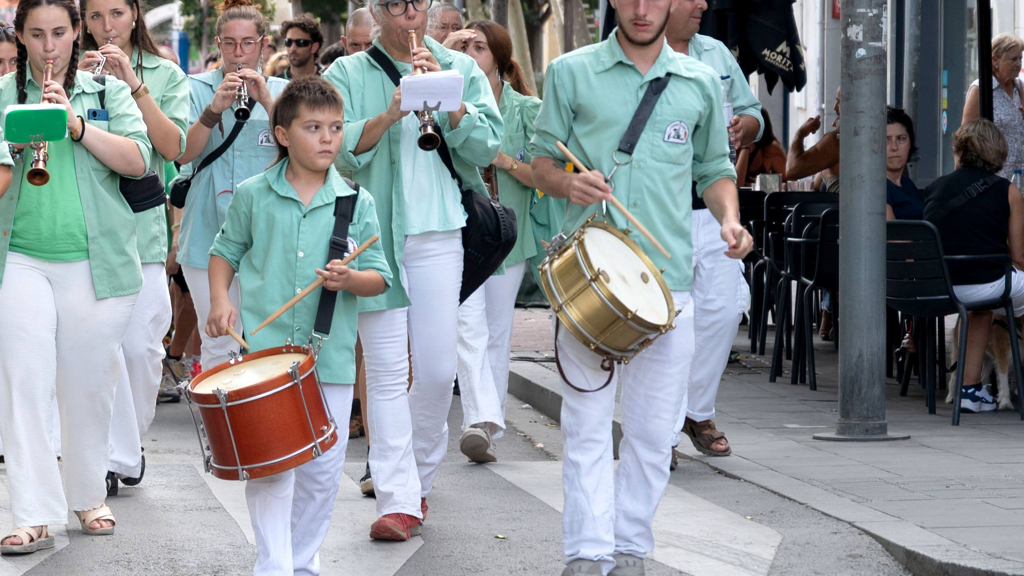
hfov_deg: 12.7
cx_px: -84
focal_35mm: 166
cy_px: 232
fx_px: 4507
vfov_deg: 7.3
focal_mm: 70
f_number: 4
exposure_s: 1/400
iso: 400
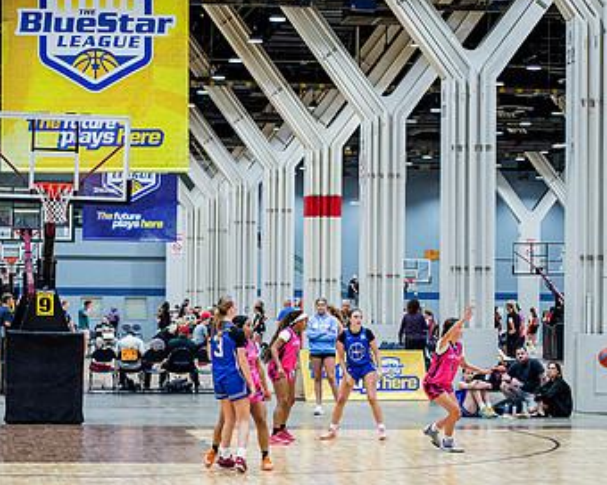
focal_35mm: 113
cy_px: 294
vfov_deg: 13.6
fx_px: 2030
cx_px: 218
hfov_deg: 17.0
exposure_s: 1/500
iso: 2000
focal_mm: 70
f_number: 2.8
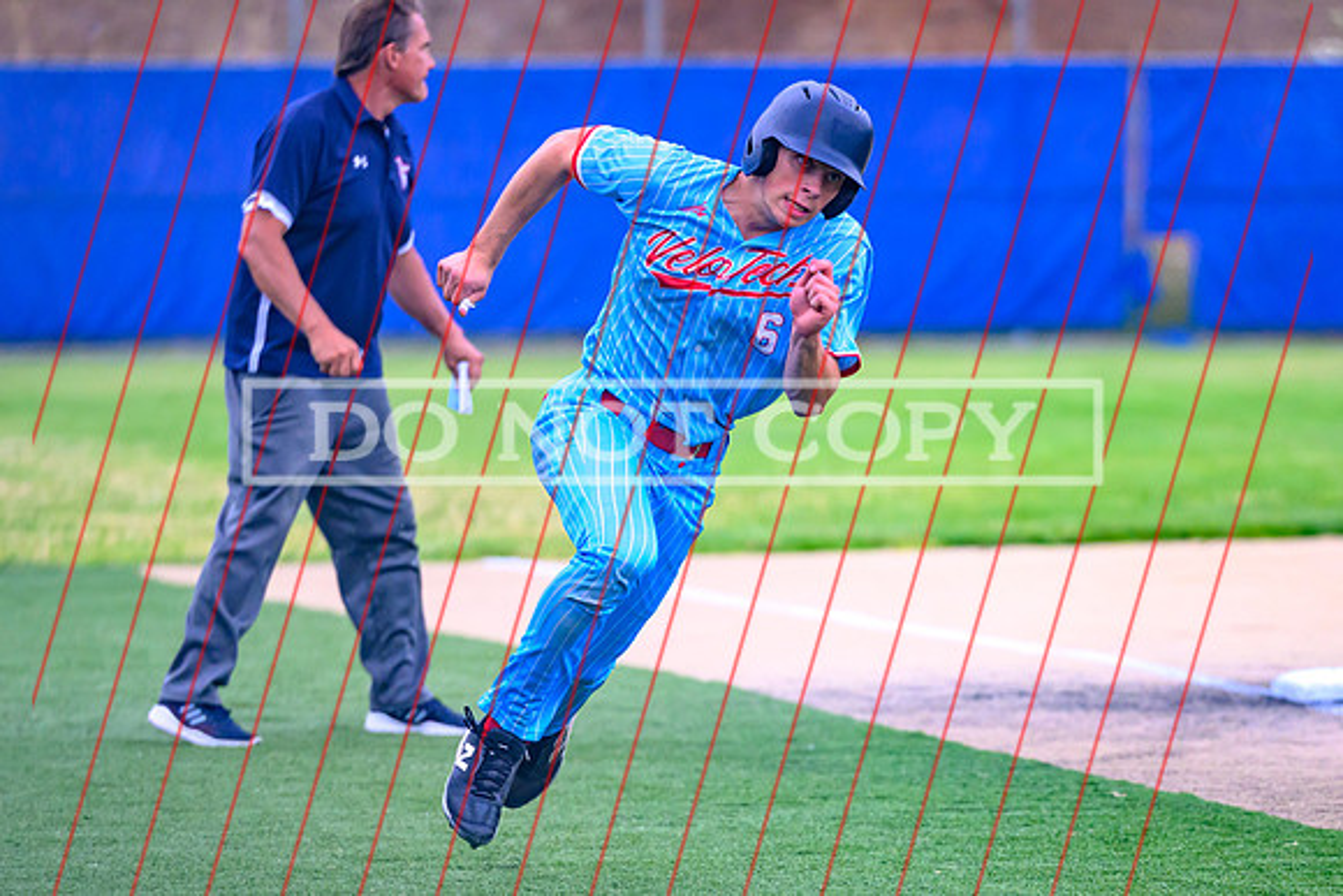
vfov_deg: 4.1
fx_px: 12495
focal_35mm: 335
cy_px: 691
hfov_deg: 6.2
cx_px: 839
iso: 1400
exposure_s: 1/3200
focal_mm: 200
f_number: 2.8
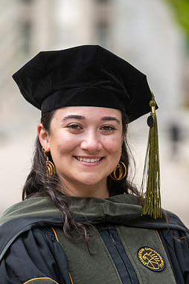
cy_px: 166
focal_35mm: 206
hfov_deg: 6.7
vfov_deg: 10.0
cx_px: 99
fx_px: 1625
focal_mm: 175
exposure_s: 1/500
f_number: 4.5
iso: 125
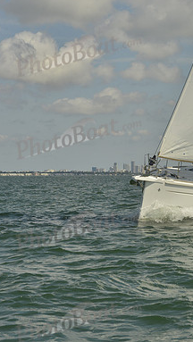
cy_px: 170
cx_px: 189
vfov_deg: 19.3
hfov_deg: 10.8
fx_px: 1008
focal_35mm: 111
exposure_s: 1/1000
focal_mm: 70
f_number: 13
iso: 280
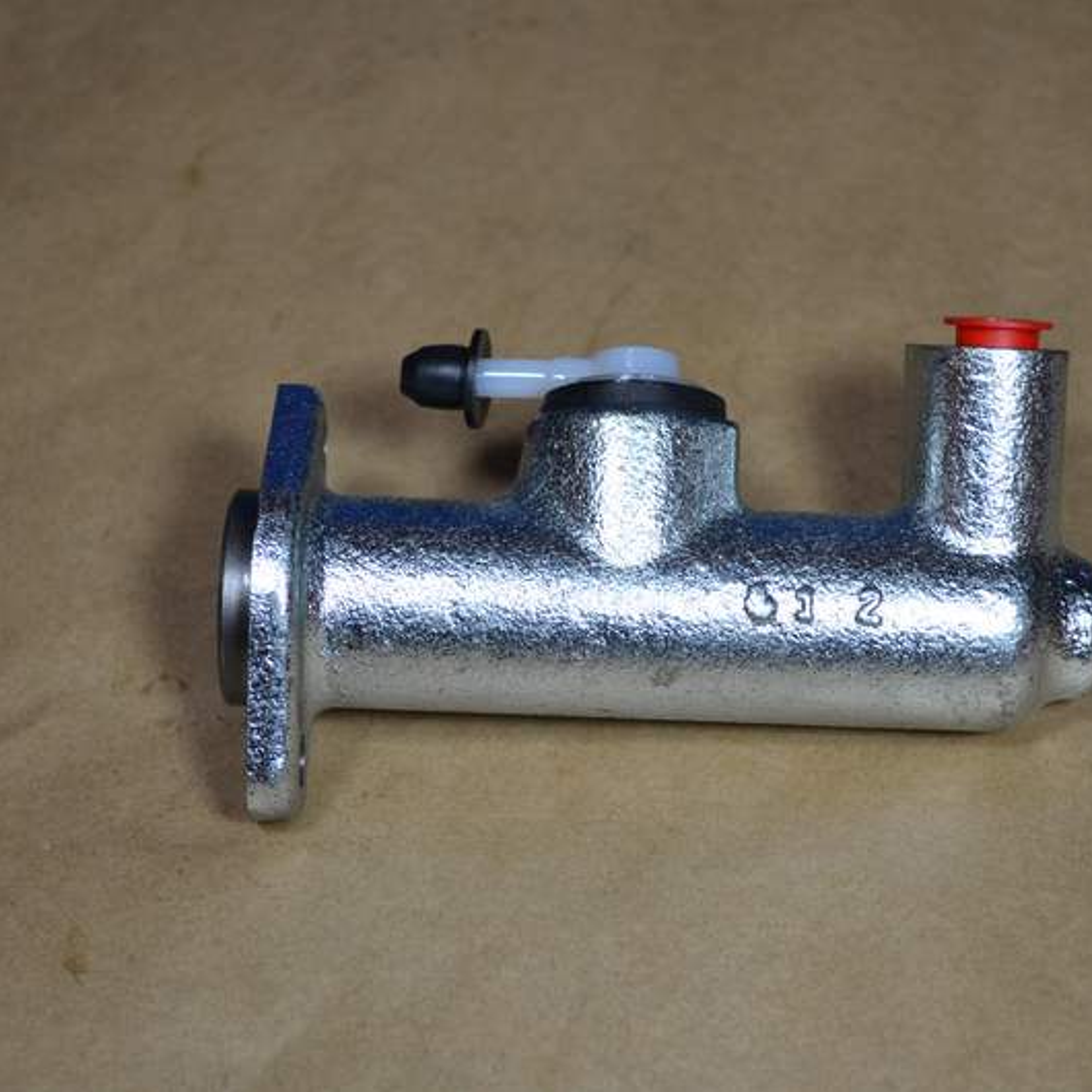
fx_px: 2748
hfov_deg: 22.5
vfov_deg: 22.5
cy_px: 547
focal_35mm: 77
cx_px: 620
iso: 400
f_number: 5.3
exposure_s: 1/80
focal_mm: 40
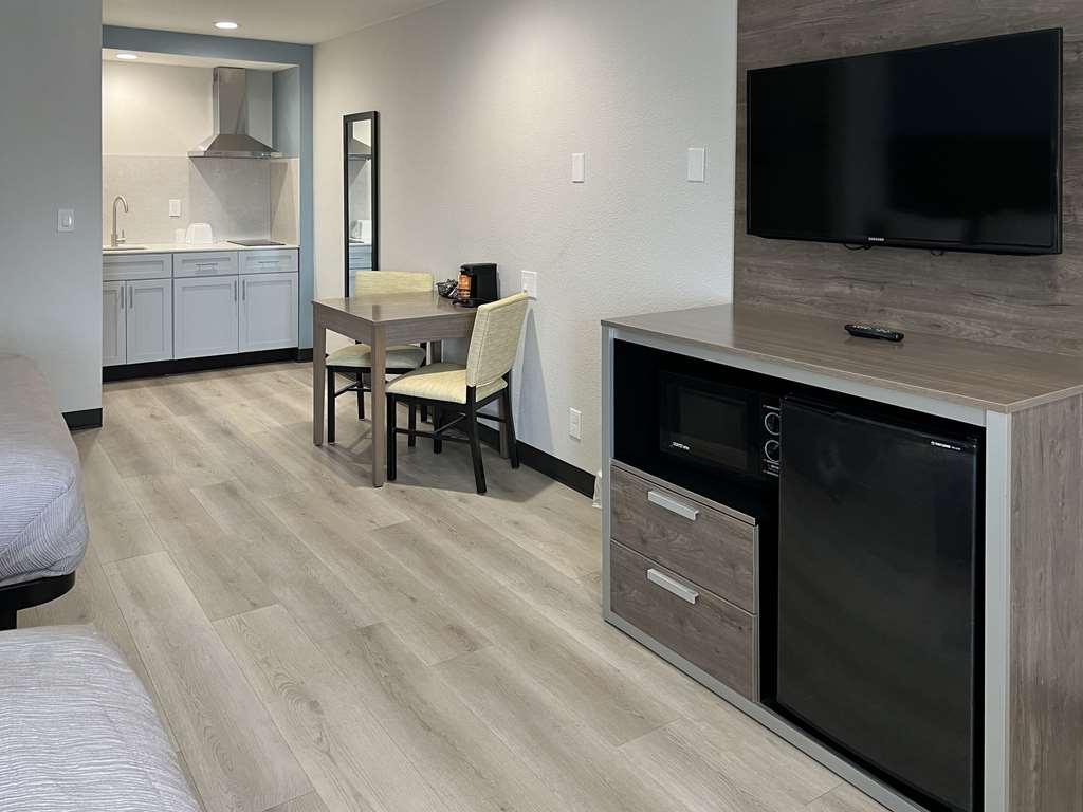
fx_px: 813
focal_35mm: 26
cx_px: 542
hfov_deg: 67.3
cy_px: 406
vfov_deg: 53.1
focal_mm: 5.7
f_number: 1.5
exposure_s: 1/60
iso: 100
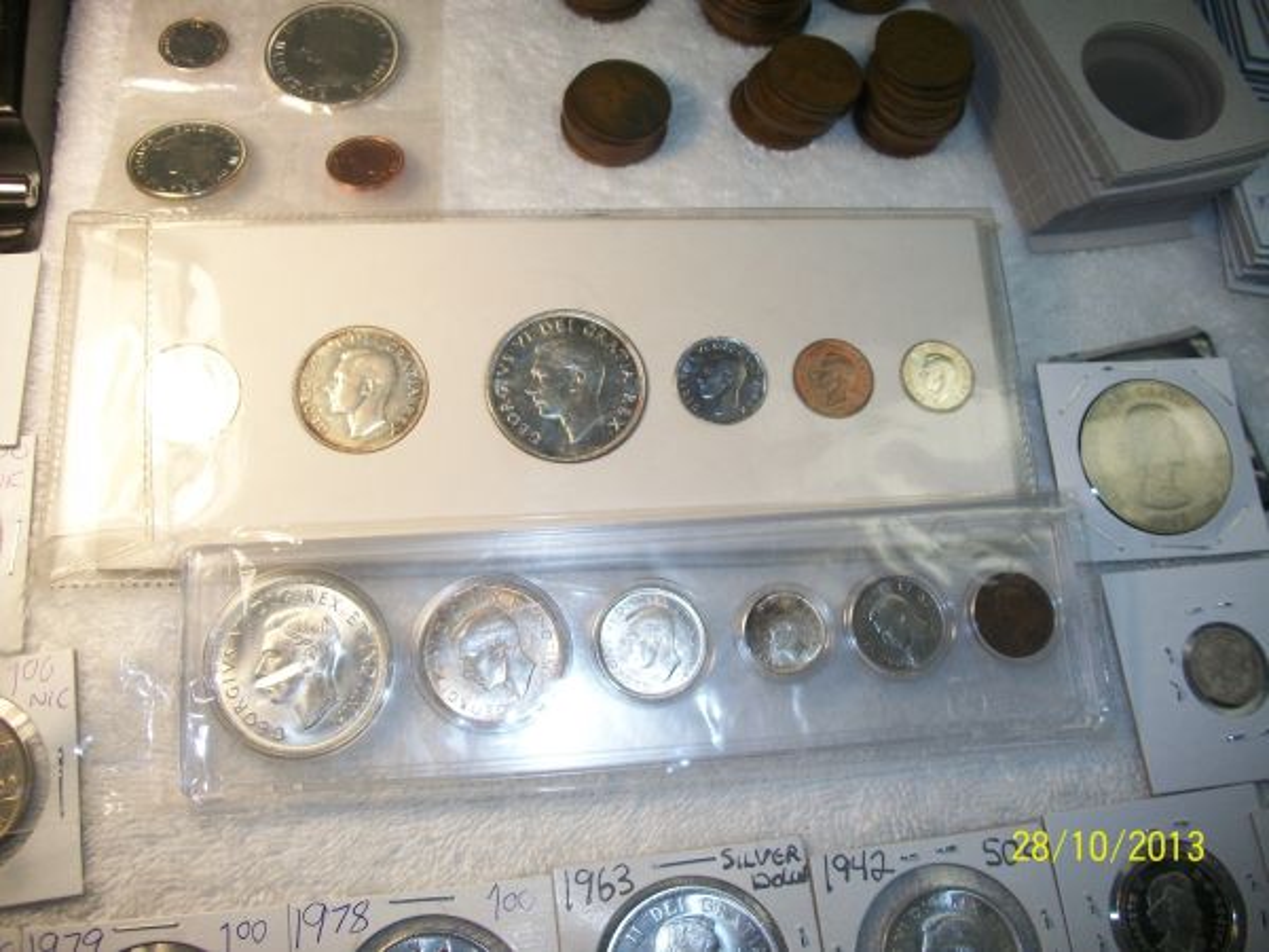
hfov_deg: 56.8
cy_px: 476
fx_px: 1173
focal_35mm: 32
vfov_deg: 44.2
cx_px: 634
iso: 80
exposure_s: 1/250
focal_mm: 5.7
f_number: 2.9
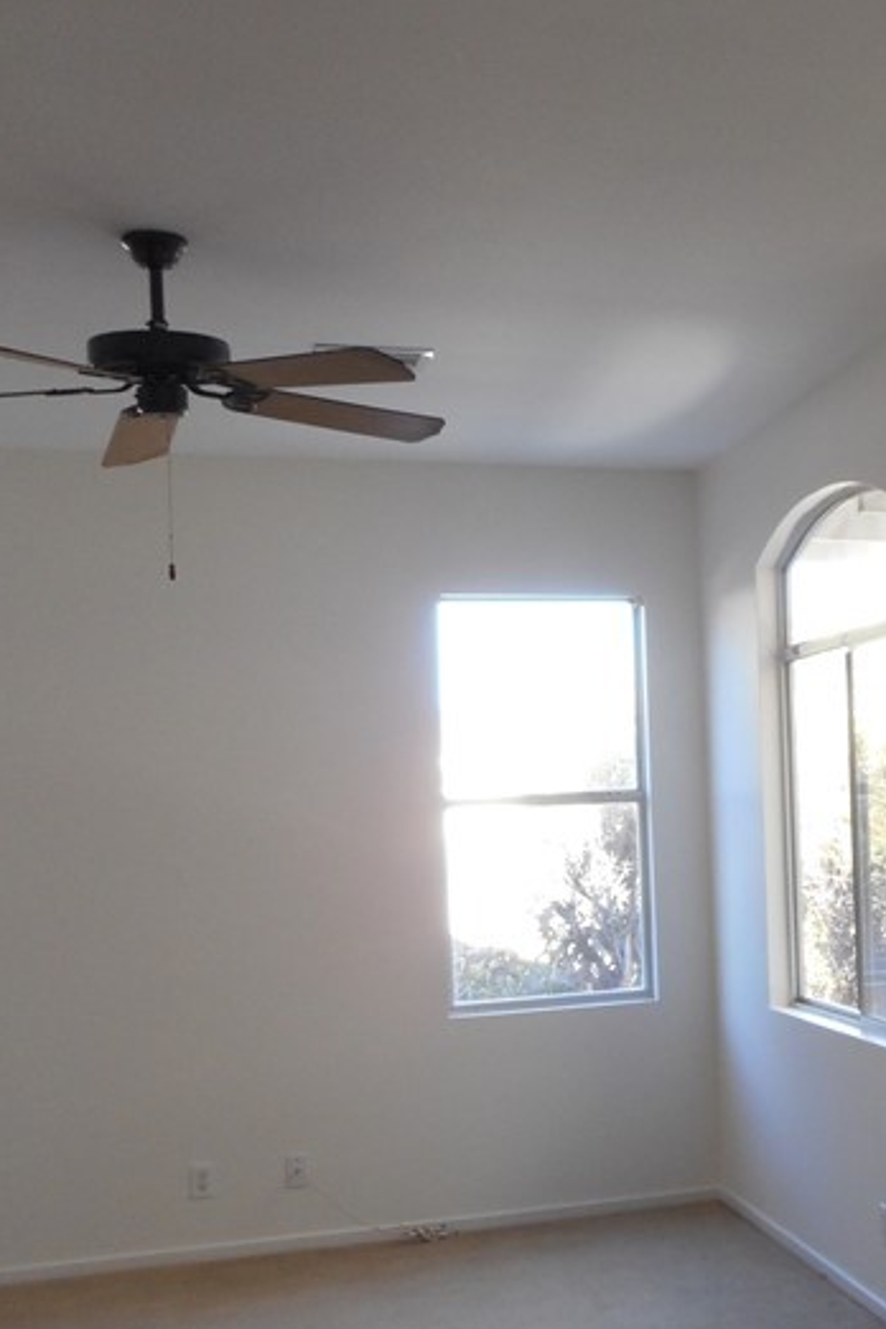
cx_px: 1051
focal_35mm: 51
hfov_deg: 24.2
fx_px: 1883
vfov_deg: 38.8
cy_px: 731
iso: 160
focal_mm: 4.5
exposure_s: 1/30
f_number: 3.7
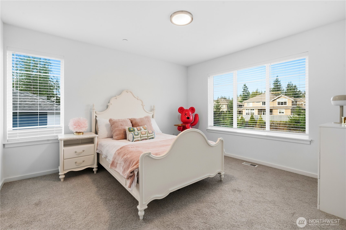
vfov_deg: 73.7
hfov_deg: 96.7
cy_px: 115
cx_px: 173
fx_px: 154
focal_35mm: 16
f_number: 11
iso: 100
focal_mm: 16
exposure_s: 1/25
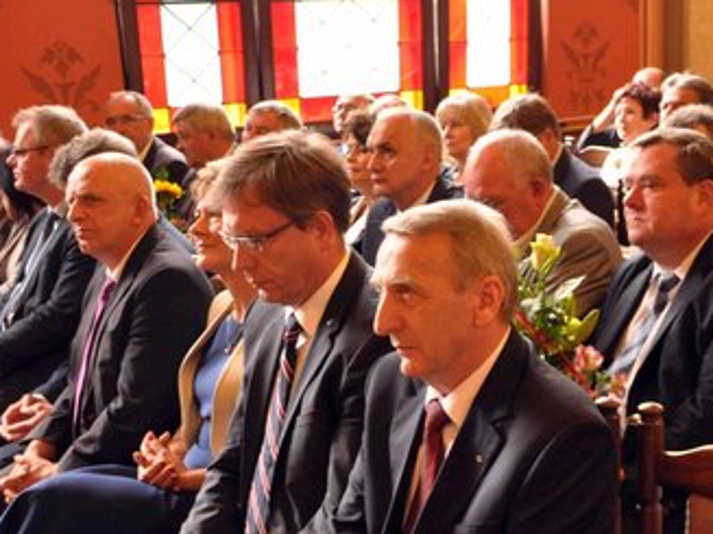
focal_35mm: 63
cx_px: 512
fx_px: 1297
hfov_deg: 30.3
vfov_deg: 22.8
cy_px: 469
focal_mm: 22
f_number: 4
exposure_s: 1/30
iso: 800
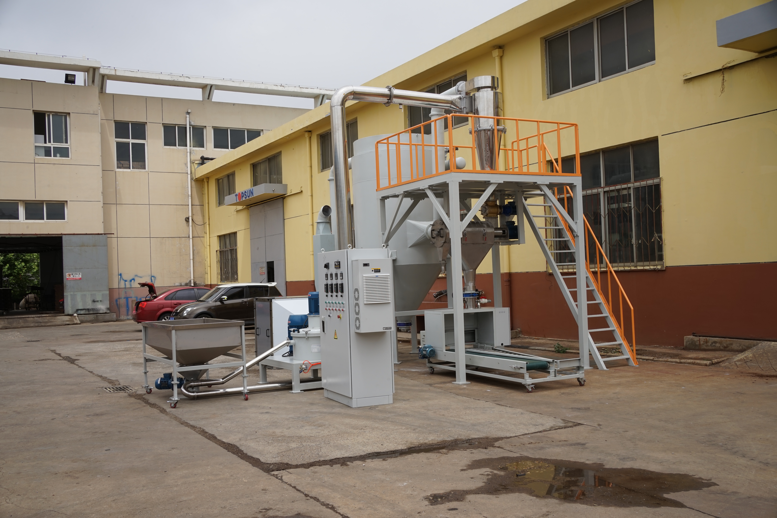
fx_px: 755
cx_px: 388
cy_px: 259
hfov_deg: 54.4
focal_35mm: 35
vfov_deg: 37.9
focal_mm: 35
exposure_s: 1/50
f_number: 22
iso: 100
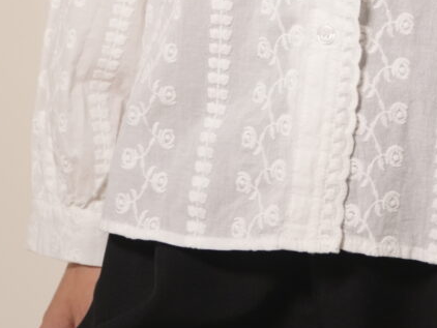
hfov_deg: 9.6
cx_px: 425
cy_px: -383
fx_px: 2589
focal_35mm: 205
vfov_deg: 6.9
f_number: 3.5
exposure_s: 1/100
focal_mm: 50
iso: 640
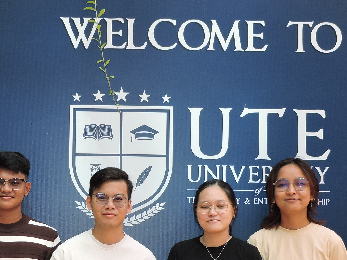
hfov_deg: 19.8
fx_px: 992
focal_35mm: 99
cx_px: 118
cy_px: 229
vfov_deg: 14.8
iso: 100
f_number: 3.4
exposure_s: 1/250
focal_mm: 7.7
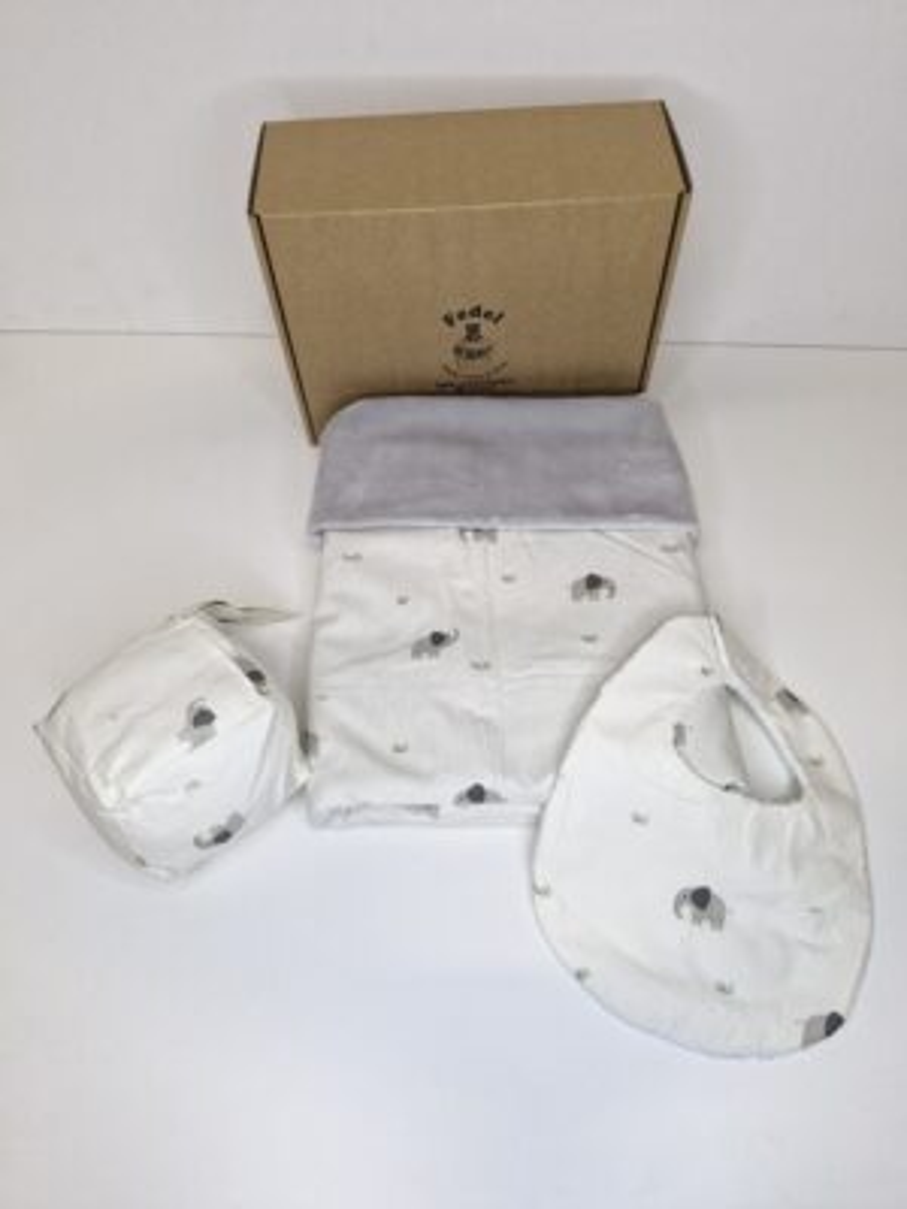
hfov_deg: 58.9
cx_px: 454
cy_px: 604
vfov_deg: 73.9
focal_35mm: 23
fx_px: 804
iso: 50
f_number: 1.8
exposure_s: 1/270
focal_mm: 5.54
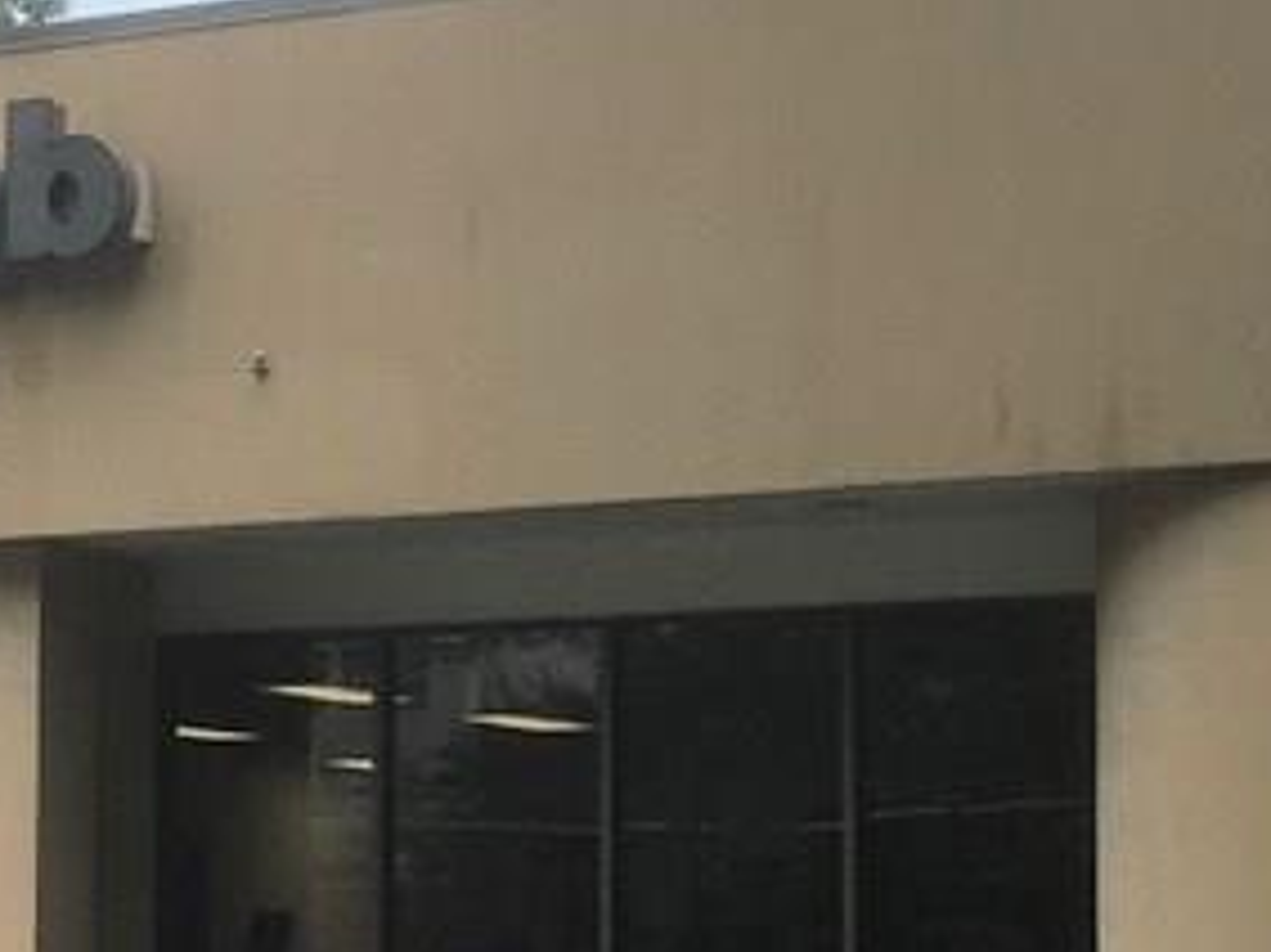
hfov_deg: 18.7
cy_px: 710
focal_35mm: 105
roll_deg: -0.5
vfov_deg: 14.0
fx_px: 3854
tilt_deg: +4.4
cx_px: 521
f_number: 2.2
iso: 25
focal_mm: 4.15
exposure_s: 1/513
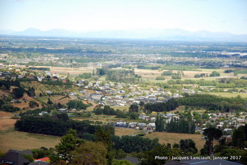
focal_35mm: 105
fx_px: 721
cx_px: 124
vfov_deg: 13.1
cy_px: 82
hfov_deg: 19.4
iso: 100
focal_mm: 70
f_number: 4.5
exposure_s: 1/250
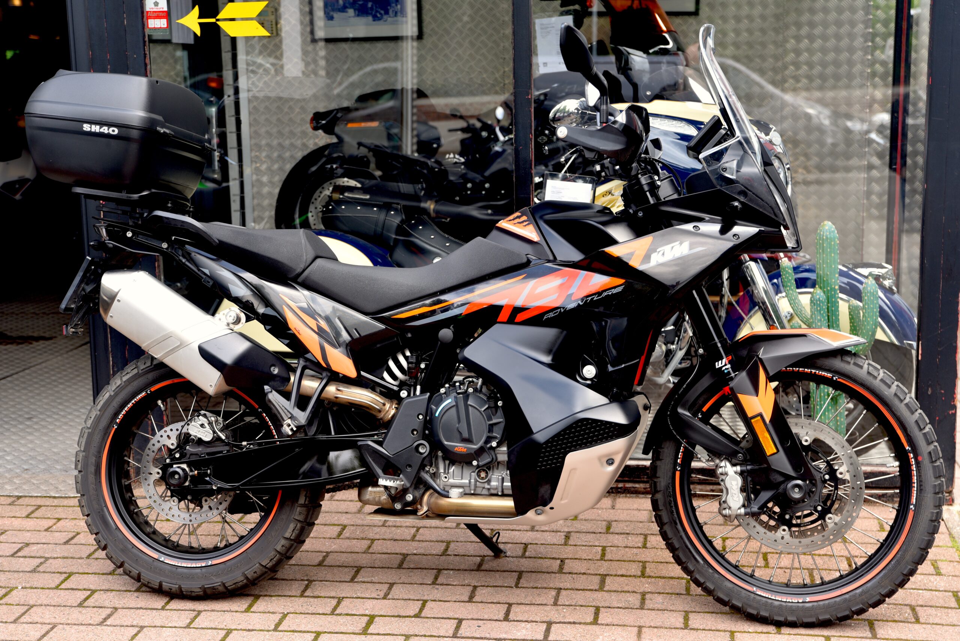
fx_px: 1494
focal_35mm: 56
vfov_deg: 24.2
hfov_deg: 35.6
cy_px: 320
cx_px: 480
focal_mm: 56
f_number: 4.5
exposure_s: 1/80
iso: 100
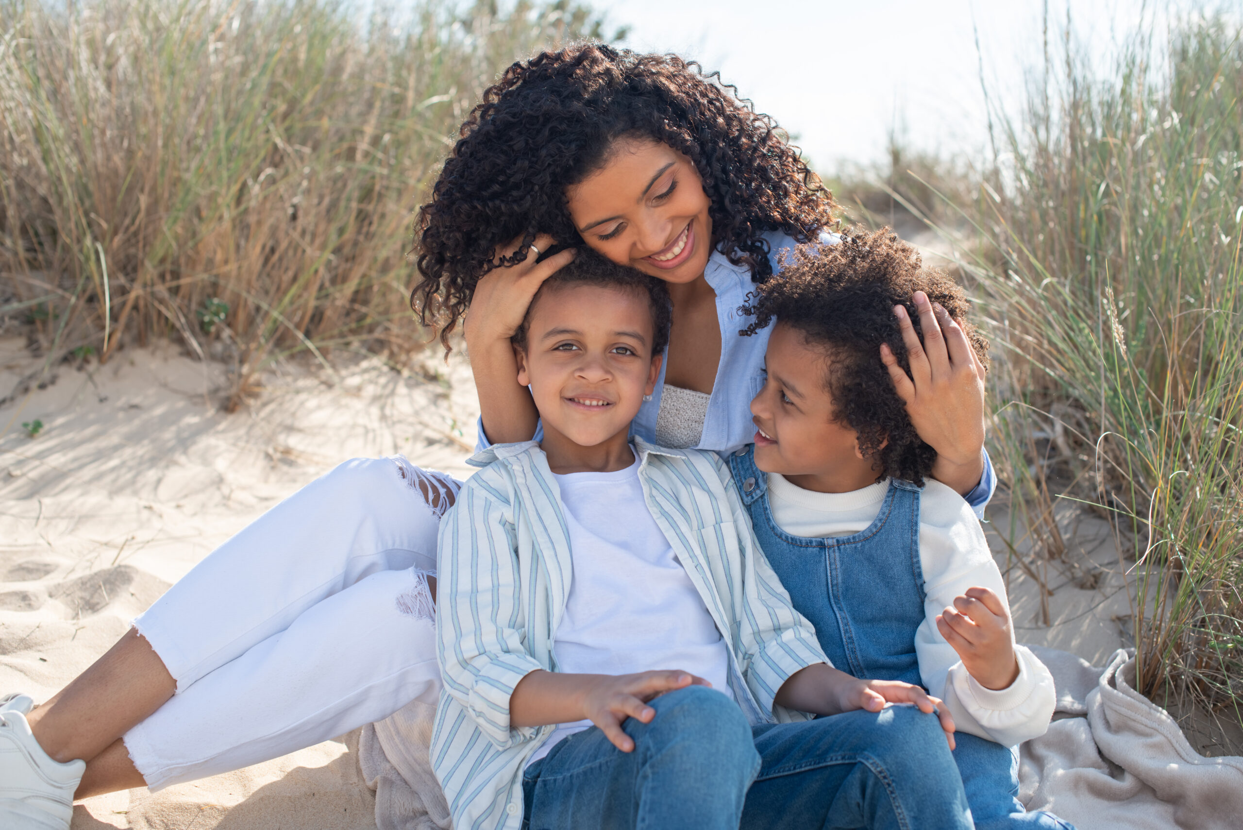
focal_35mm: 50
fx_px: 1727
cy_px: 415
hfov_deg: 39.6
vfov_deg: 27.0
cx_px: 622
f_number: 4
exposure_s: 1/640
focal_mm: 50
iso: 100
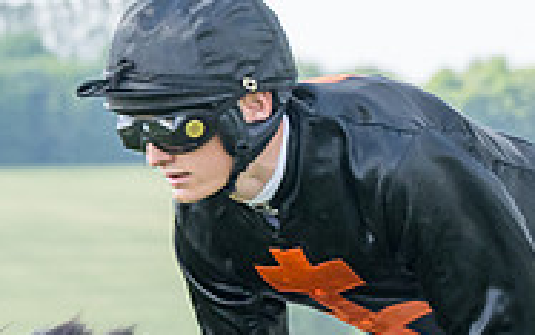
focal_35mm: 547
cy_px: 489
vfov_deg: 2.4
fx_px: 7978
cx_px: 582
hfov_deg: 3.8
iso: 400
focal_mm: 89
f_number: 5
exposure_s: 1/800
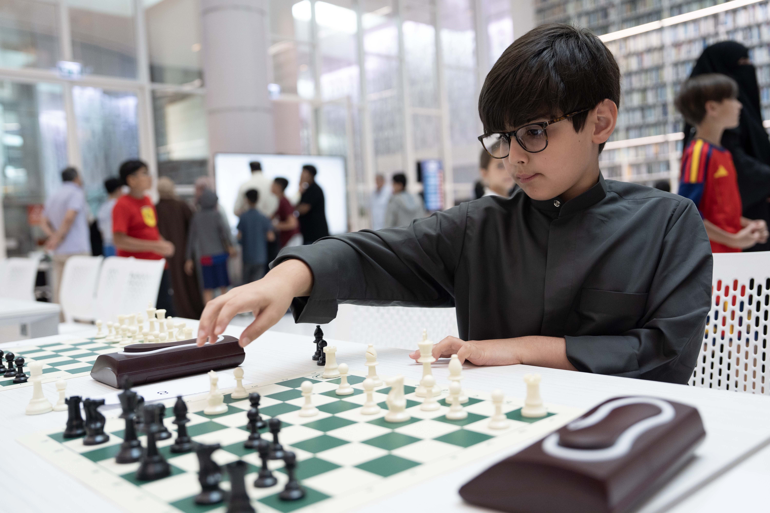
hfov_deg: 57.2
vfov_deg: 40.0
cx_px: 385
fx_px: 706
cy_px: 256
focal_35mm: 33
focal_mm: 33
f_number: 2.8
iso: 2000
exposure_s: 1/250
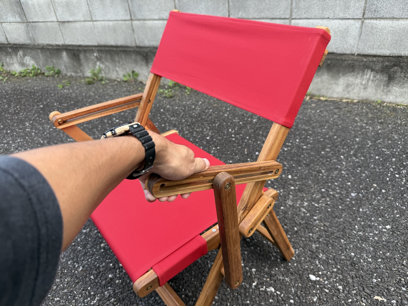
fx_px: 283
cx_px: 204
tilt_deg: -33.4
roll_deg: +6.3
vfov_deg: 56.8
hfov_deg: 71.6
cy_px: 153
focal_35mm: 24
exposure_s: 1/217
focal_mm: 6.76
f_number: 1.78
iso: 64
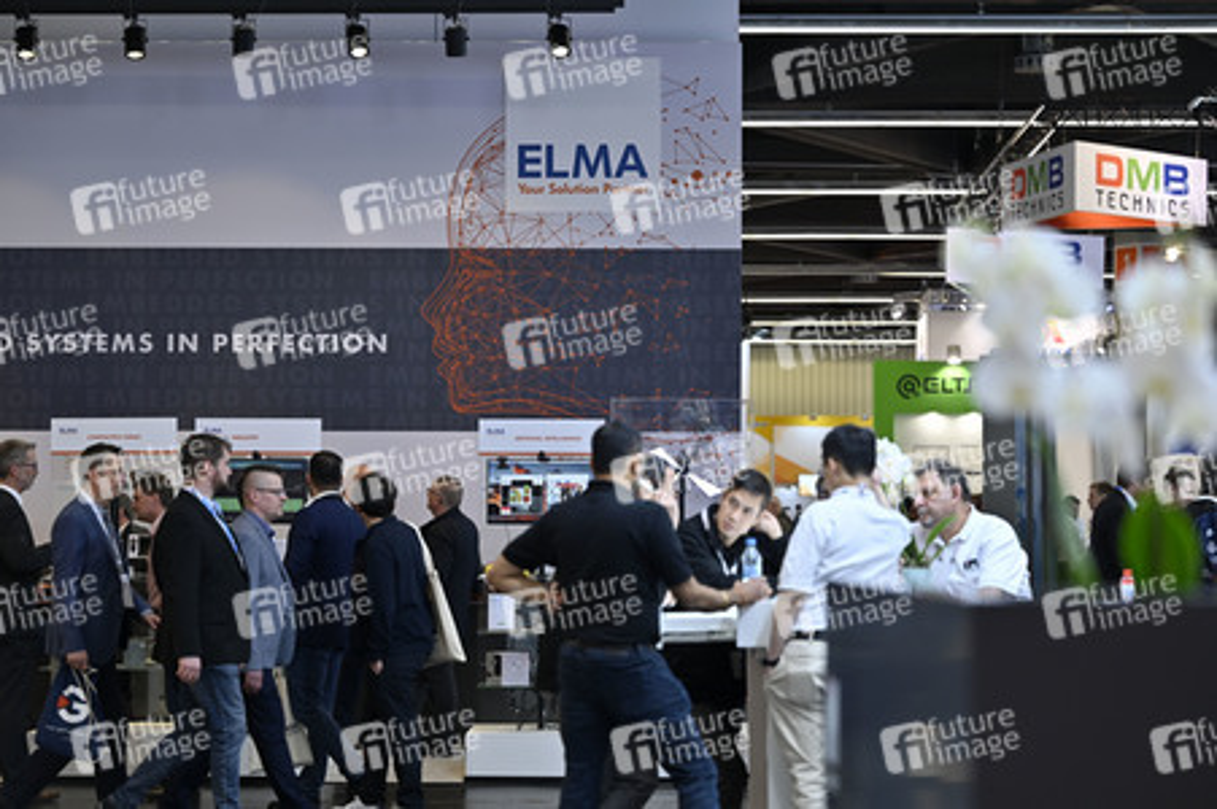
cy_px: 404
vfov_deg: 15.7
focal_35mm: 87
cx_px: 608
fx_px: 2939
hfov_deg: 23.4
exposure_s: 1/250
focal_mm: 87
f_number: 2.8
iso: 250
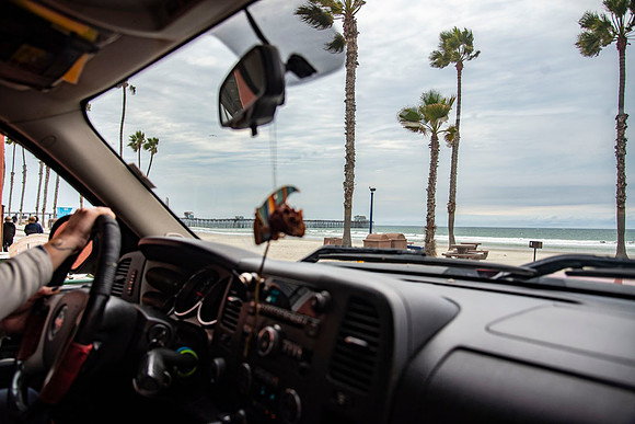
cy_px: 212
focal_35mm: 27
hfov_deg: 67.4
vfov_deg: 48.0
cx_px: 318
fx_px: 476
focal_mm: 27
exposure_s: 1/1250
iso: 400
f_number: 4
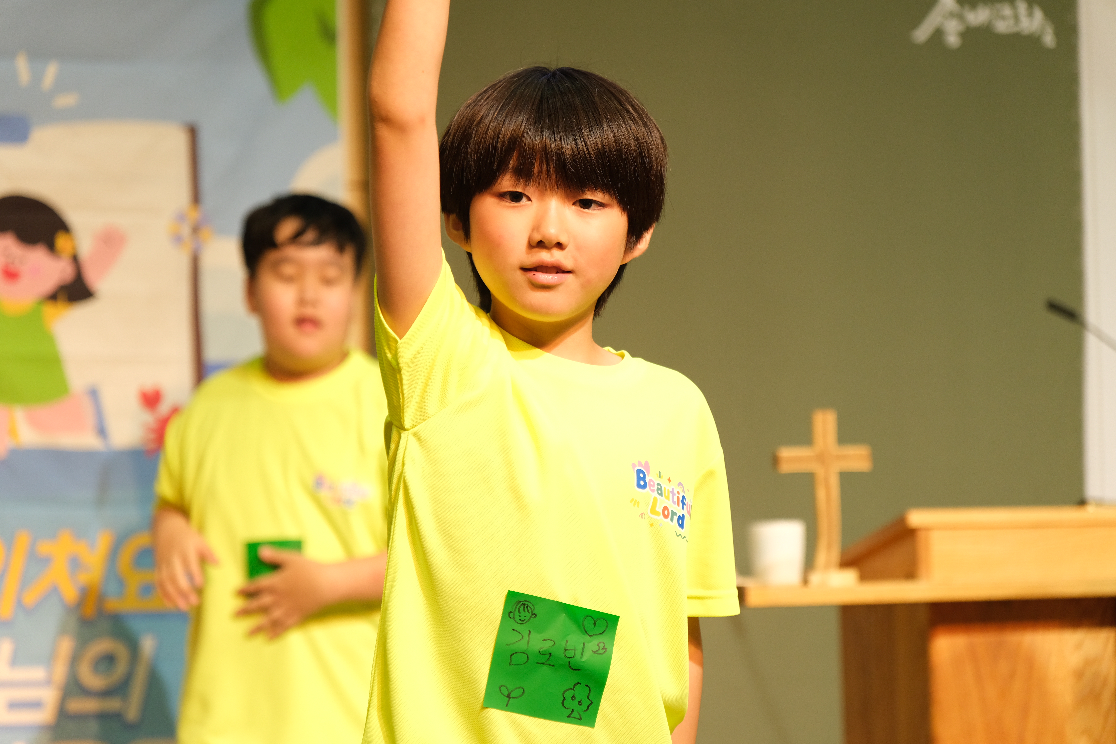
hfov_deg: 19.5
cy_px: 372
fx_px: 3255
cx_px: 558
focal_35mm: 105
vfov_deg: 13.0
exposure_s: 1/250
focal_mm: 70
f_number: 2.8
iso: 1000
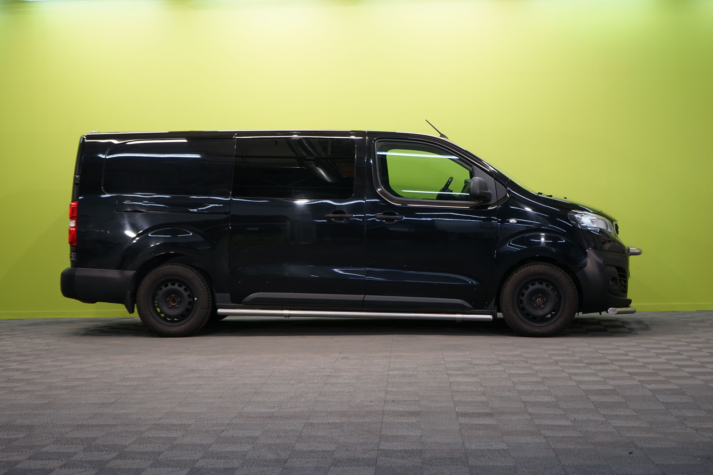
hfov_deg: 31.4
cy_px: 238
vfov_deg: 21.2
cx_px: 356
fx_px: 1267
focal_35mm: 64
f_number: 5.6
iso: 400
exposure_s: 1/30
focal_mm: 64
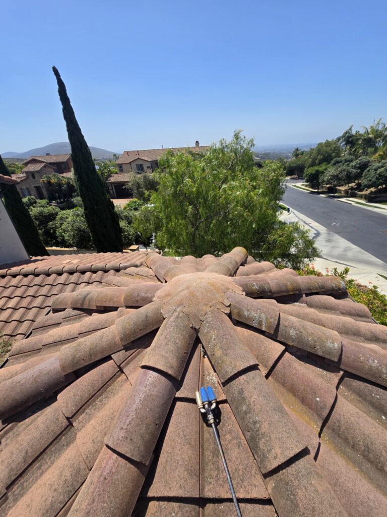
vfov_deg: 106.2
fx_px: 194
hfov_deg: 89.9
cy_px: 258
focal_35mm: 13
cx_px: 194
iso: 50
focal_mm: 2.2
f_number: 2.2
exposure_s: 1/2621
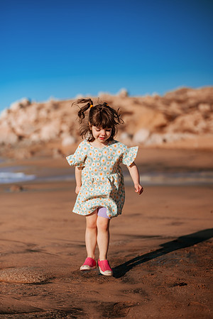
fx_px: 515
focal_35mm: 58
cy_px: 160
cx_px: 106
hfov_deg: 23.4
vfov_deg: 34.5
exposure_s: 1/8000
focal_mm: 58
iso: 50
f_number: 2
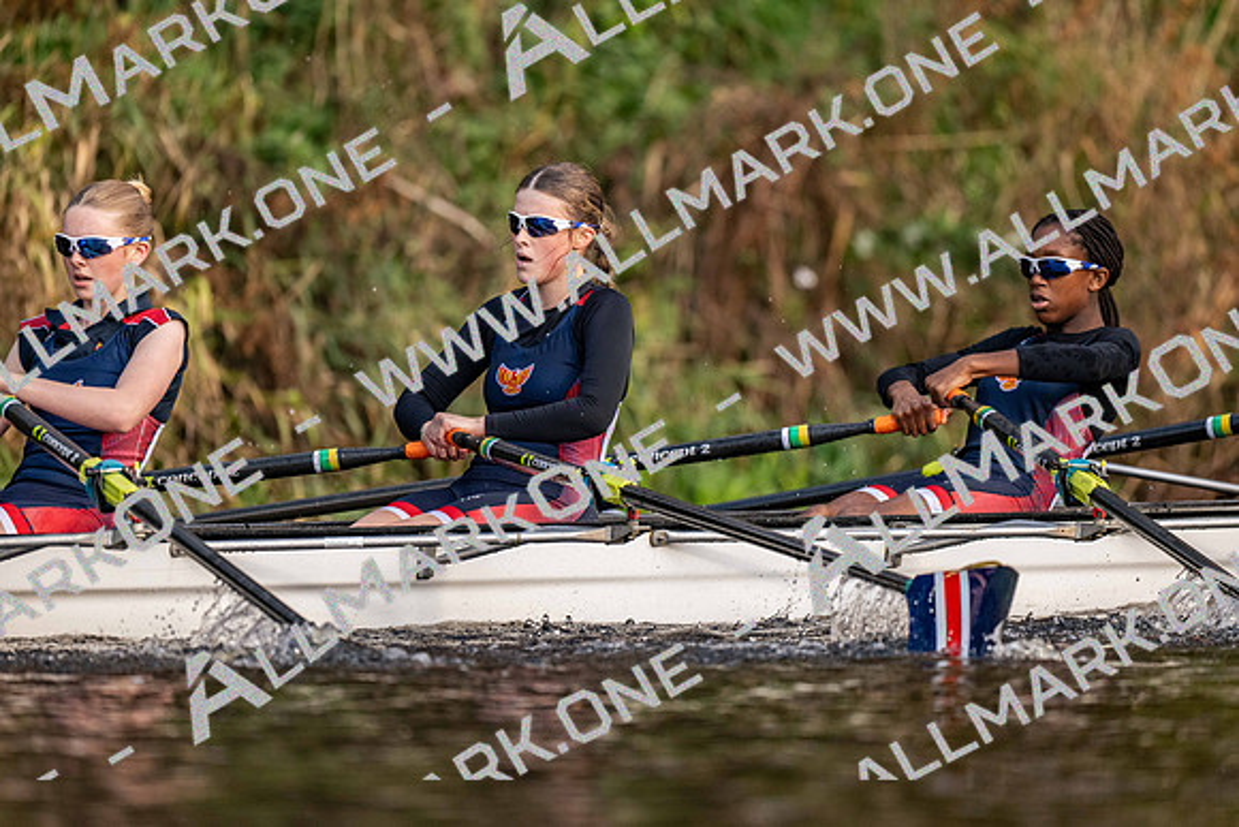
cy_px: 414
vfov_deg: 2.3
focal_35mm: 600
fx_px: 20654
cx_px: 620
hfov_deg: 3.4
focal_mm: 600
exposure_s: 1/2500
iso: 1600
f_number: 4
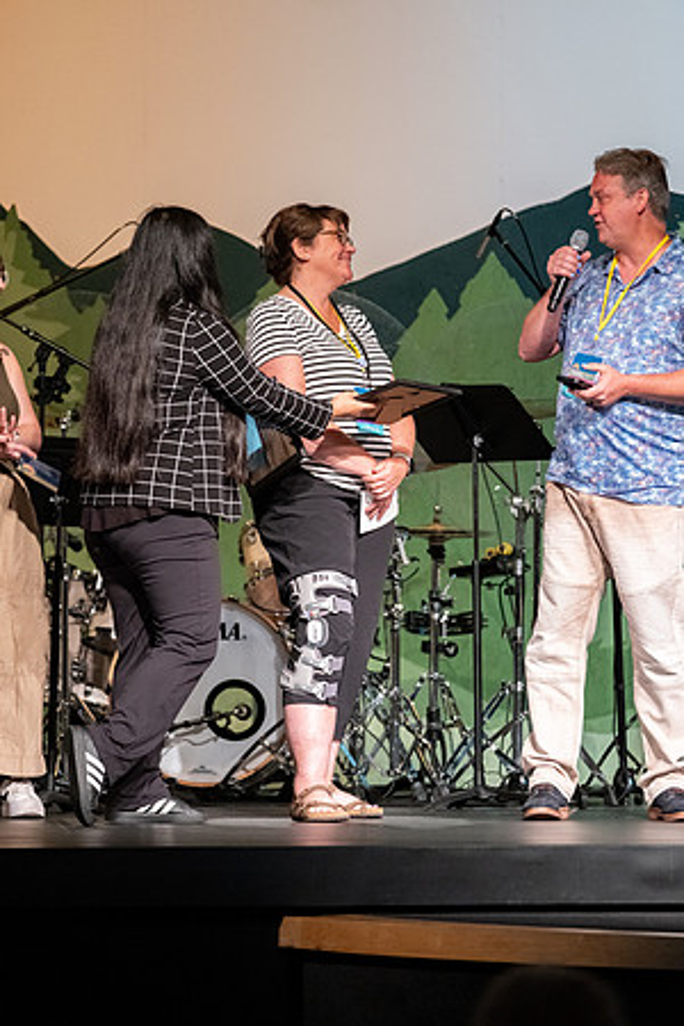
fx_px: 5985
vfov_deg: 9.8
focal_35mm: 210
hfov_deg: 6.5
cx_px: 342
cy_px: 513
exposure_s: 1/210
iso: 2500
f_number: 2.8
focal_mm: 140
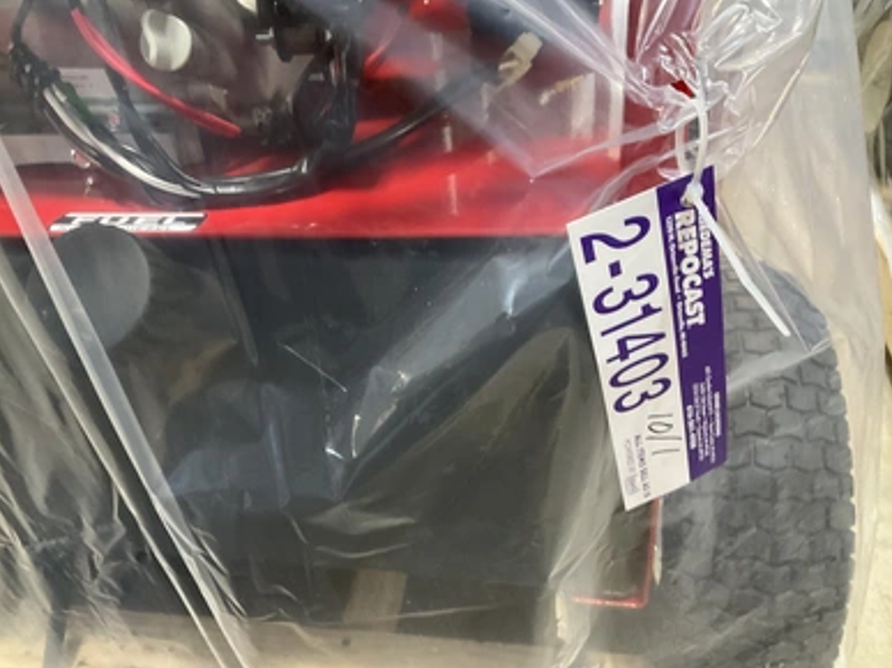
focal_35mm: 30
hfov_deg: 60.0
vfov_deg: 46.8
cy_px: 336
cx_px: 443
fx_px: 773
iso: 250
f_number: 1.8
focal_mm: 3
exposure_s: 1/60
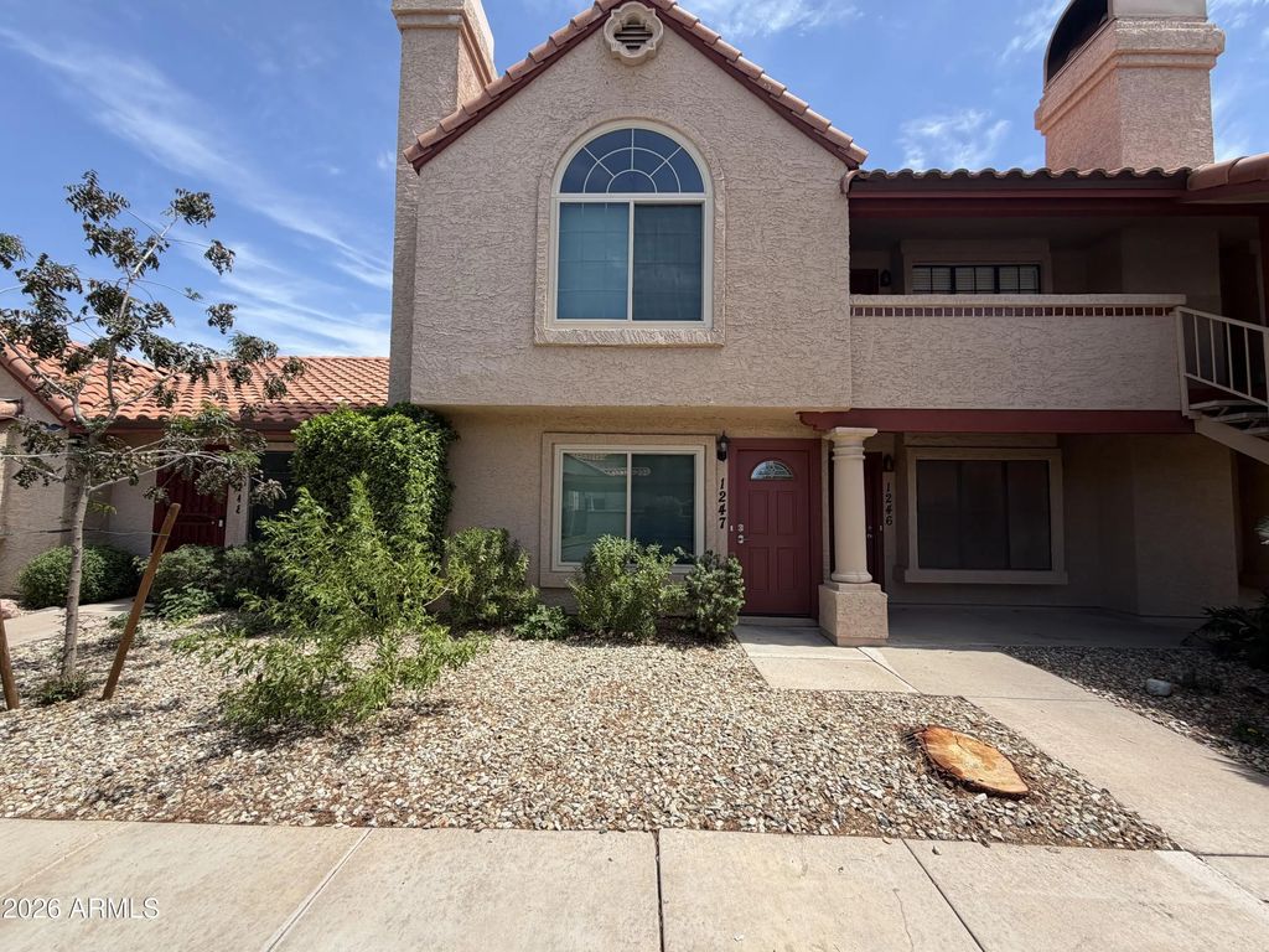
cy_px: 476
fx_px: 513
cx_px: 634
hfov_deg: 102.1
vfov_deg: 85.7
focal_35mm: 14
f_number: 2.2
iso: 25
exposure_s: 1/770
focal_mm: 2.22
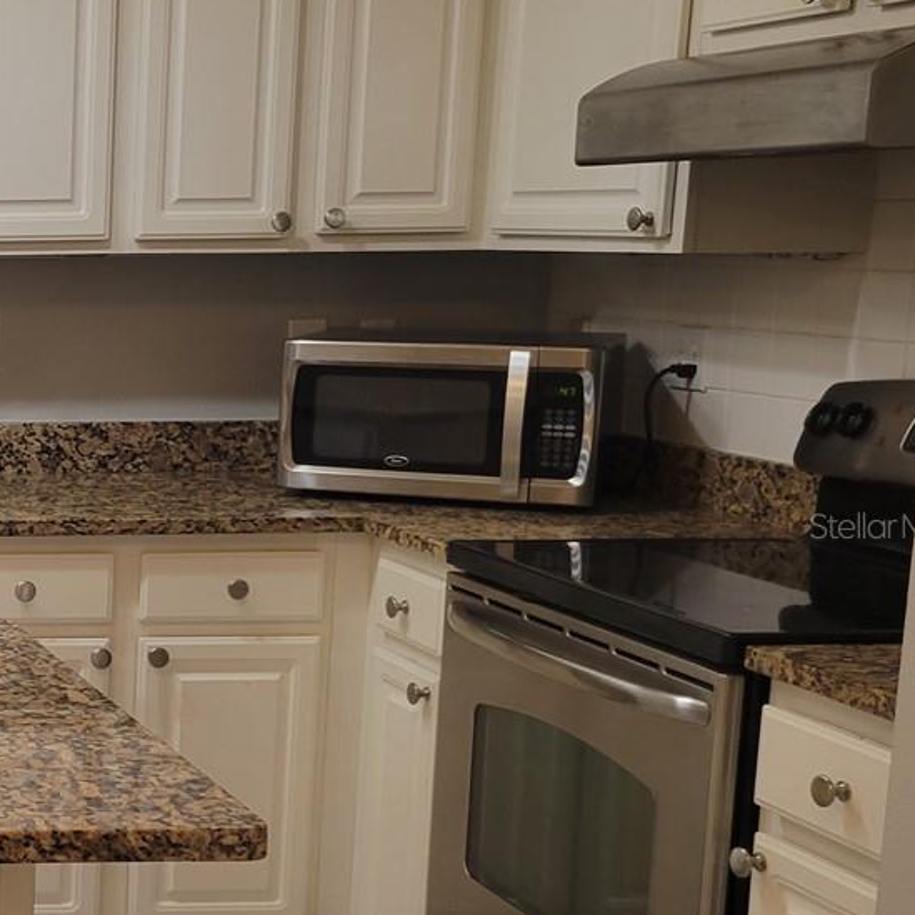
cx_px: -367
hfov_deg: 22.2
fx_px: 2004
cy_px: 525
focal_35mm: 67
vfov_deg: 25.7
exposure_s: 1/48
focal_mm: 5.4
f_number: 1.8
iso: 100
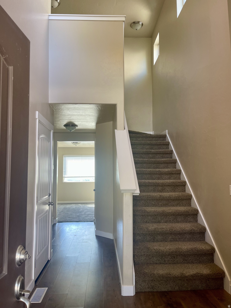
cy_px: 154
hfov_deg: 54.9
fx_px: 222
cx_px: 116
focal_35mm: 25
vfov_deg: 69.4
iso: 80
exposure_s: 1/60
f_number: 1.6
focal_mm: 5.1
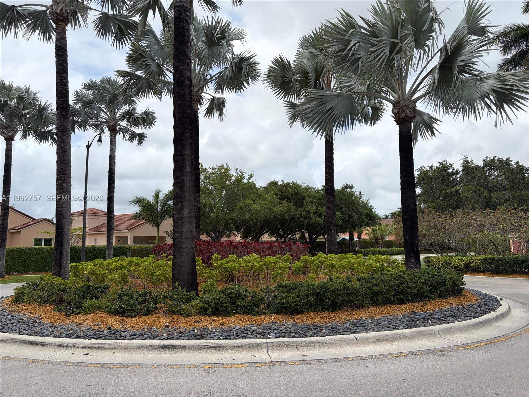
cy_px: 198
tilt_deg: +9.9
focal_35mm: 26
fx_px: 397
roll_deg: +1.1
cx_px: 264
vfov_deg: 53.1
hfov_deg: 67.3
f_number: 1.6
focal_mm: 5.96
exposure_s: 1/5814
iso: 50
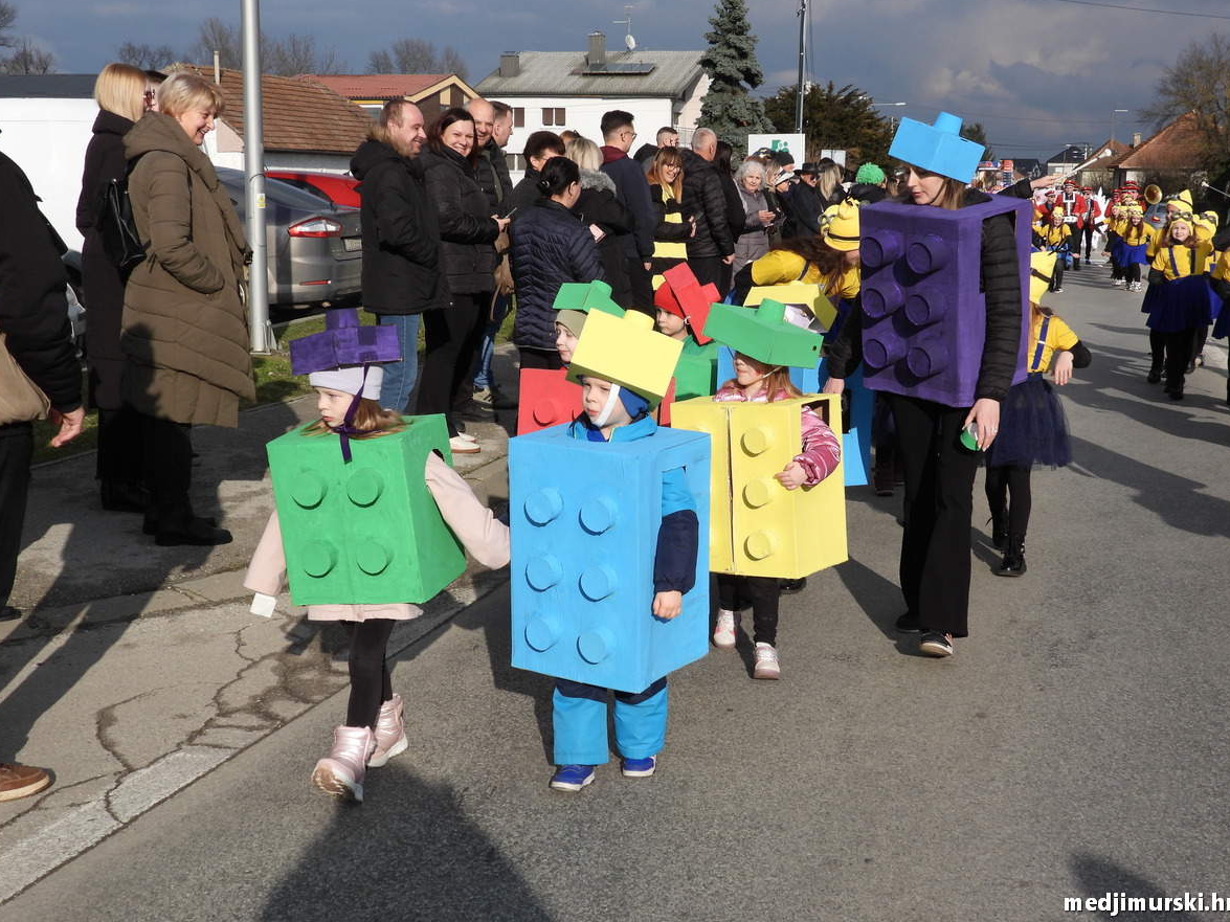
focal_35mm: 48
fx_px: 1705
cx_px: 616
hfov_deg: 39.7
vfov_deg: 30.3
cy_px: 464
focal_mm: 8.5
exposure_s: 1/1600
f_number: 3.2
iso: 100
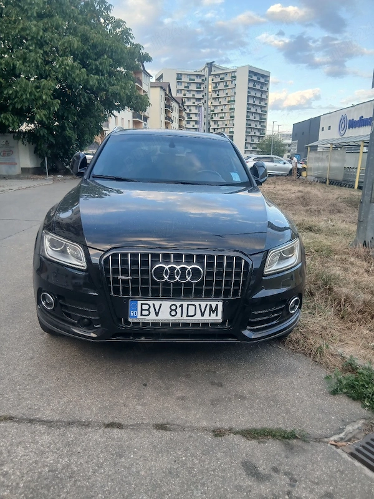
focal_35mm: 26
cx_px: 187
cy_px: 250
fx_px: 375
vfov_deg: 67.3
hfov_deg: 53.1
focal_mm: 3.98
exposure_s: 1/50.3
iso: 32
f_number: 1.8
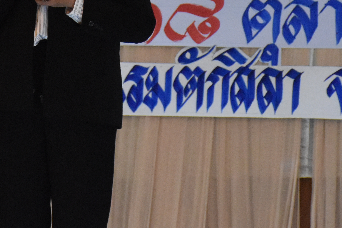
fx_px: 4860
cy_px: -104
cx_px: 60
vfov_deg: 2.7
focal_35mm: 512
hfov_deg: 4.0
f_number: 5.6
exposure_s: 1/125
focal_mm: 105
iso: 4500
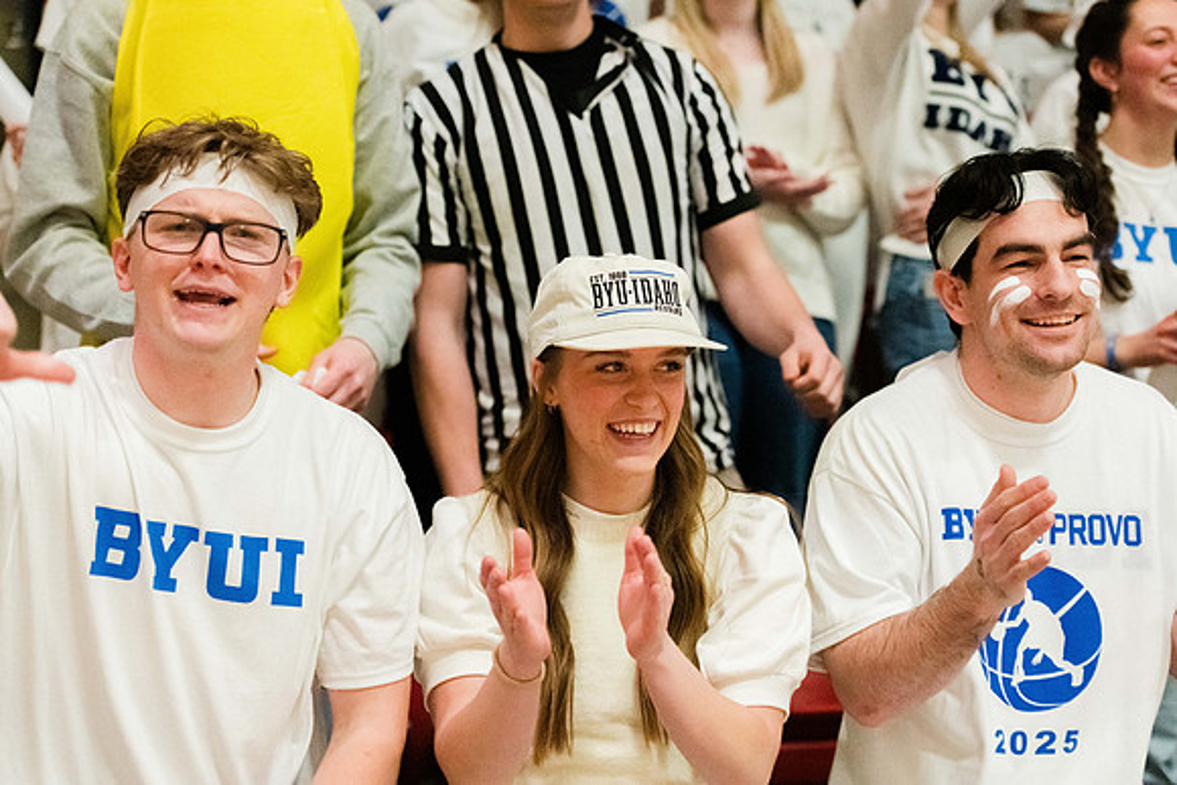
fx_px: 2289
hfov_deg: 28.8
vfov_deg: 19.5
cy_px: 392
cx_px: 588
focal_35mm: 70
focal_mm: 70
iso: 20000
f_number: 2.8
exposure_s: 1/1000
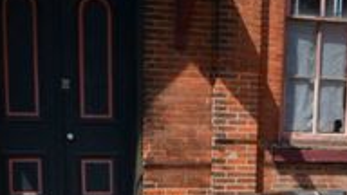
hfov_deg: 22.6
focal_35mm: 94
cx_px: 240
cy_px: 370
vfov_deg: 11.7
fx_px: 865
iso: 100
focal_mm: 18
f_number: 8
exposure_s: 1/320
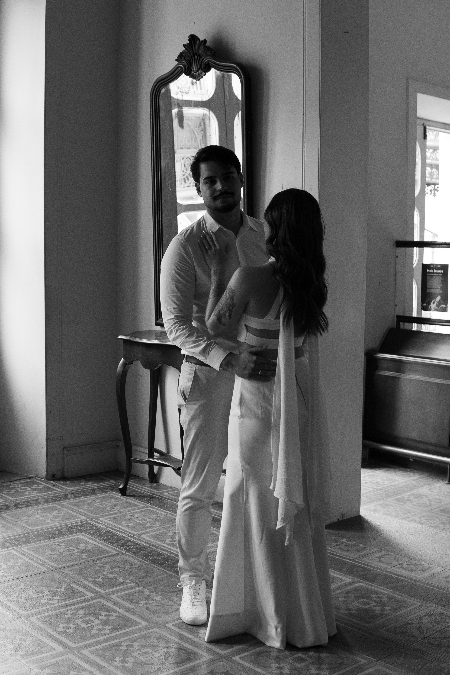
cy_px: 338
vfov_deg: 43.6
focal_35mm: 45
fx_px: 844
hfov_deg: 29.9
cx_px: 225
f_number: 3.5
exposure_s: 1/160
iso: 2000
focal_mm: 30
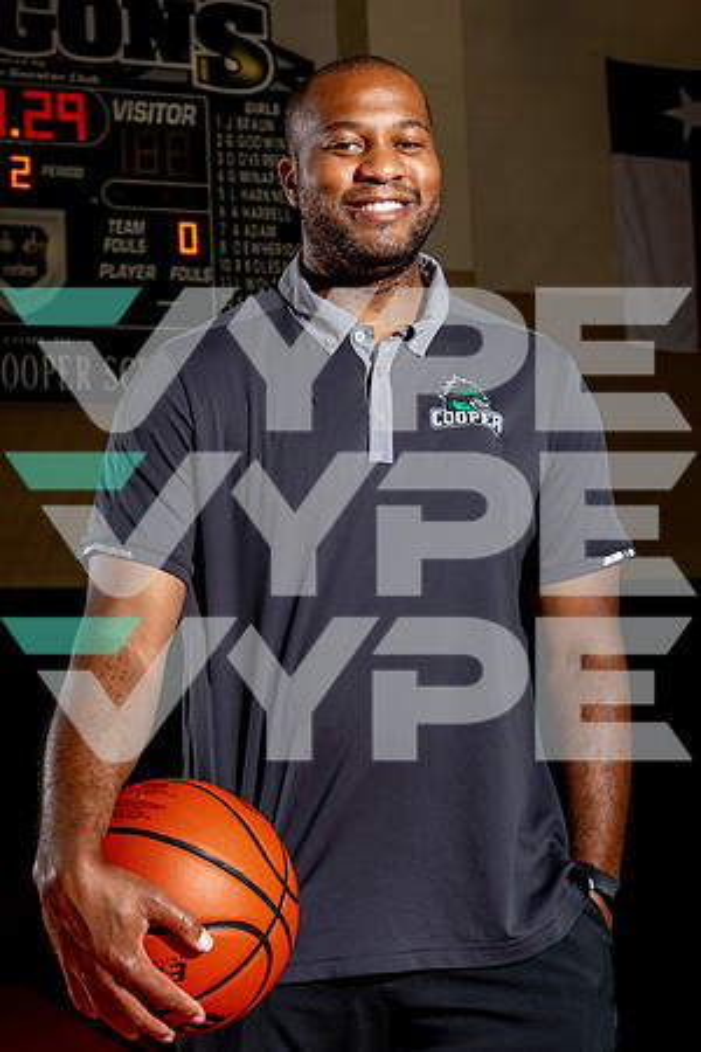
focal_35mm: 59
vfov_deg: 34.0
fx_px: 1720
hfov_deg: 22.7
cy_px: 490
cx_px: 146
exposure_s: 1/125
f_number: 5.6
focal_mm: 36
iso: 100
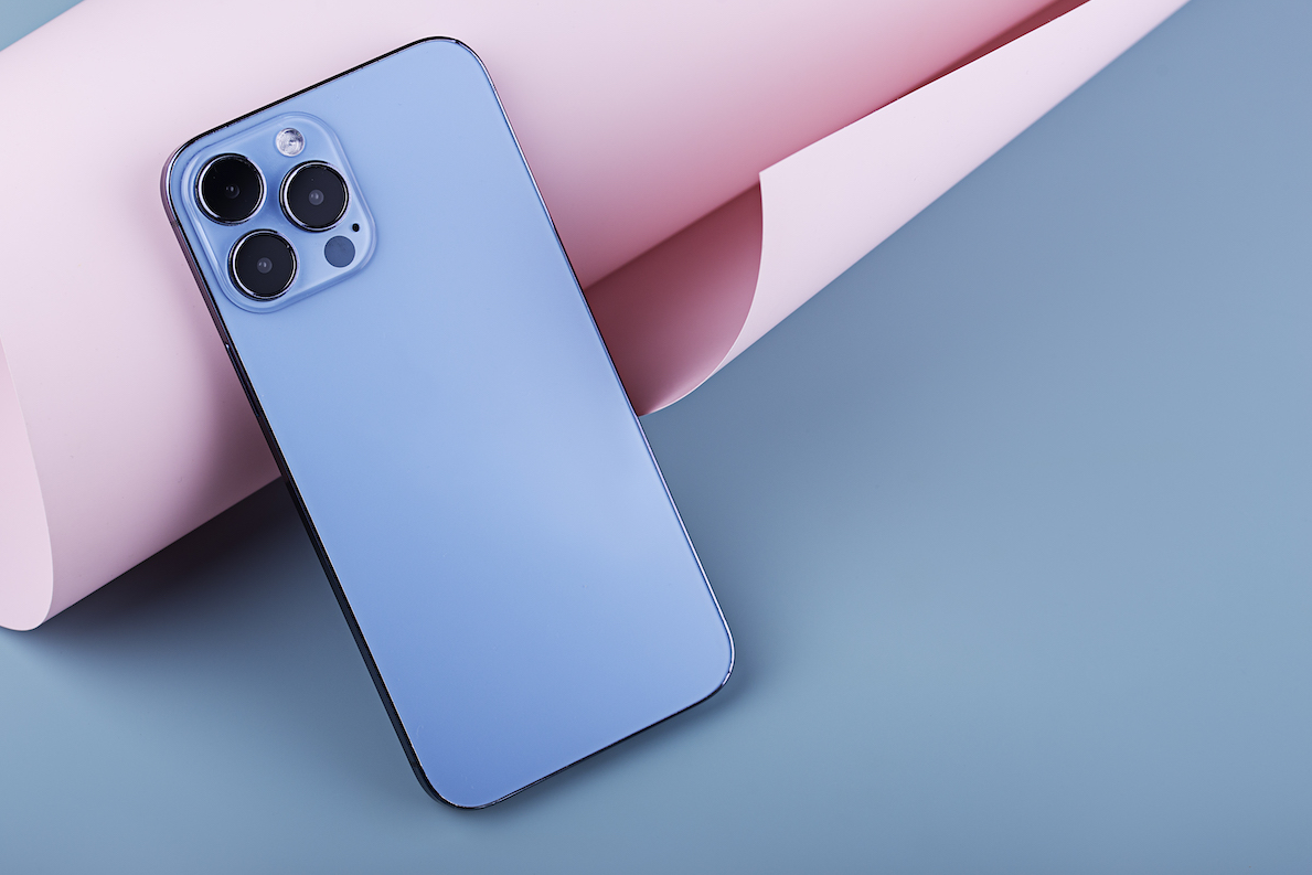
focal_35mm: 106
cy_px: 434
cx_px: 651
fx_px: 3863
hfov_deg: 19.3
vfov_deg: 12.9
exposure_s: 1/100
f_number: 9
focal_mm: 105
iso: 100
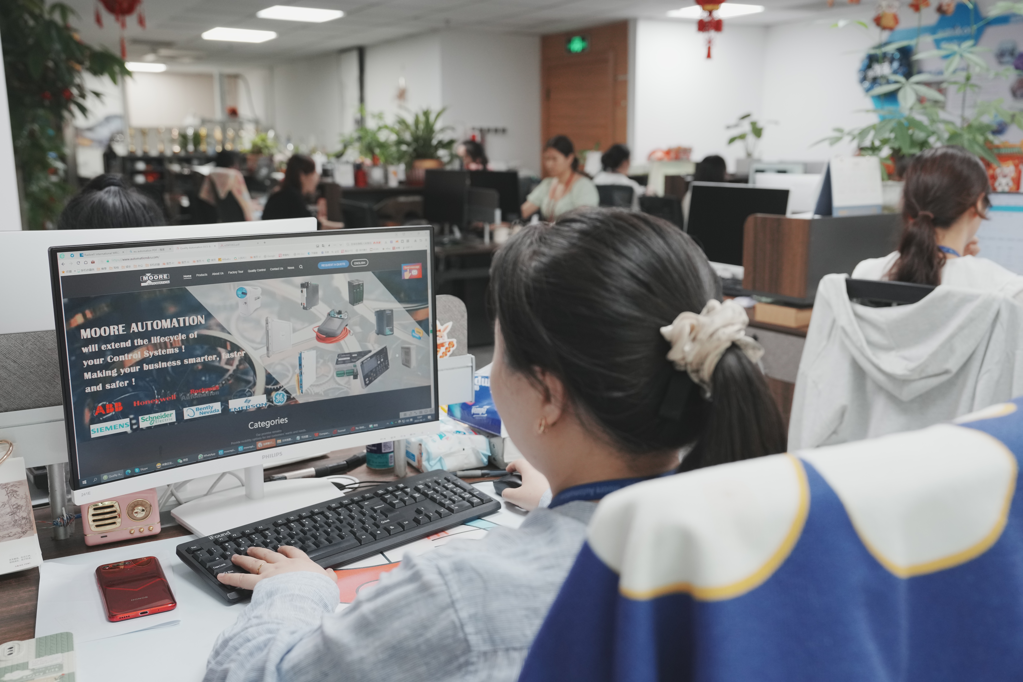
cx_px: 512
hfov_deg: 55.8
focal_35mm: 34
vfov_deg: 38.9
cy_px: 341
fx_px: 966
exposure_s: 1/125
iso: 1000
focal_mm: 34
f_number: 4
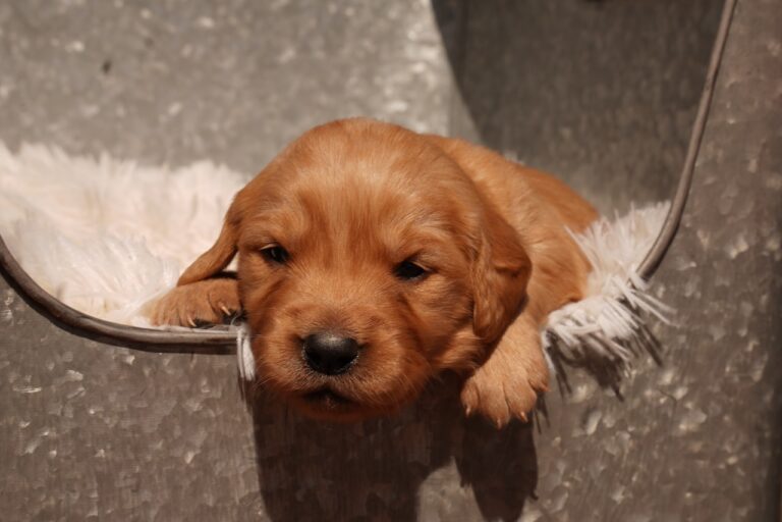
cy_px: 261
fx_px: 2281
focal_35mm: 105
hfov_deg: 19.5
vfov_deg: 13.0
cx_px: 391
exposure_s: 1/200
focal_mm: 70
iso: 50
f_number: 11
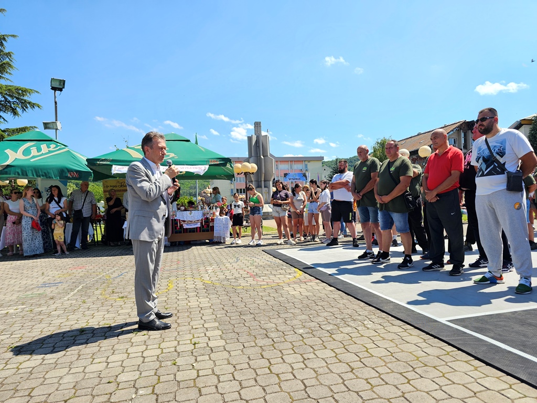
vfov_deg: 58.9
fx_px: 357
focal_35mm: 23
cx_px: 268
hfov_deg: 73.9
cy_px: 202
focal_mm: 6.3
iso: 10
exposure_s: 1/437
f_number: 1.7
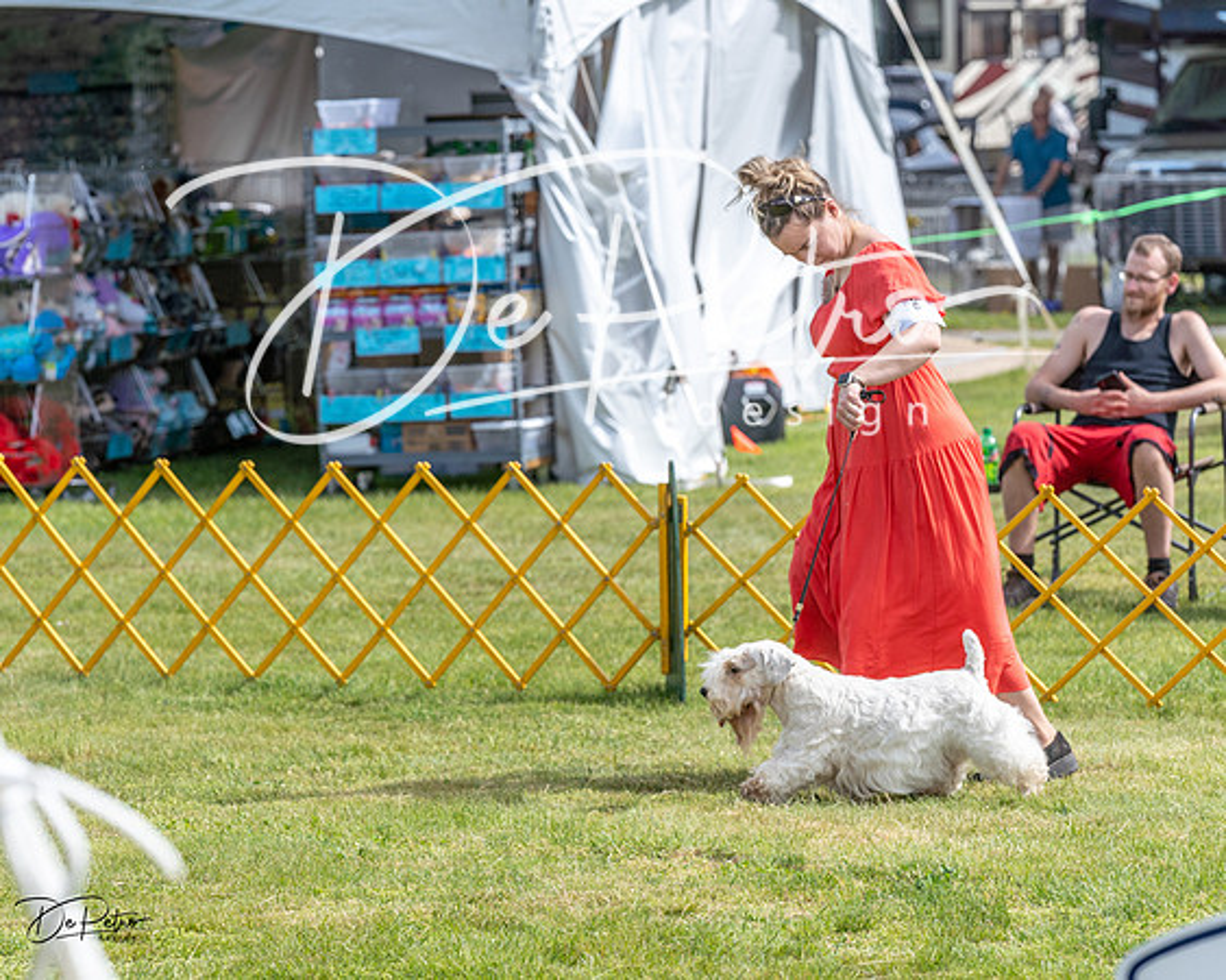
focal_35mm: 178
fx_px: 6462
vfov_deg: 8.7
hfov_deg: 10.8
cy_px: 510
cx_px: 613
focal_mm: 152
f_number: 5.6
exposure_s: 1/1250
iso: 160
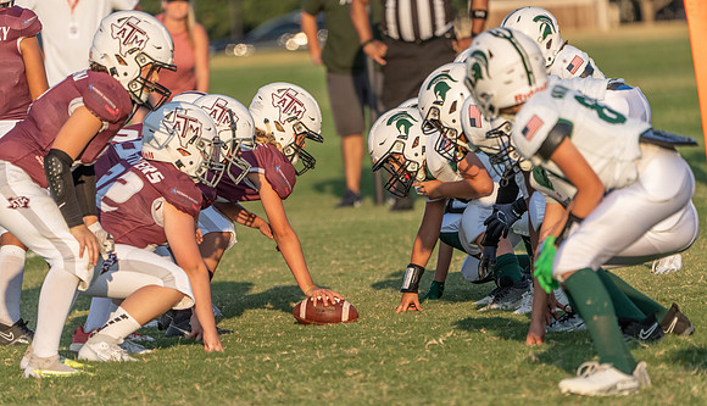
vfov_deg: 2.7
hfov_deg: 4.7
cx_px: 358
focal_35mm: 454
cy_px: 228
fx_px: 8553
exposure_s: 1/1250
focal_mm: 400
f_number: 5.6
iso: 400
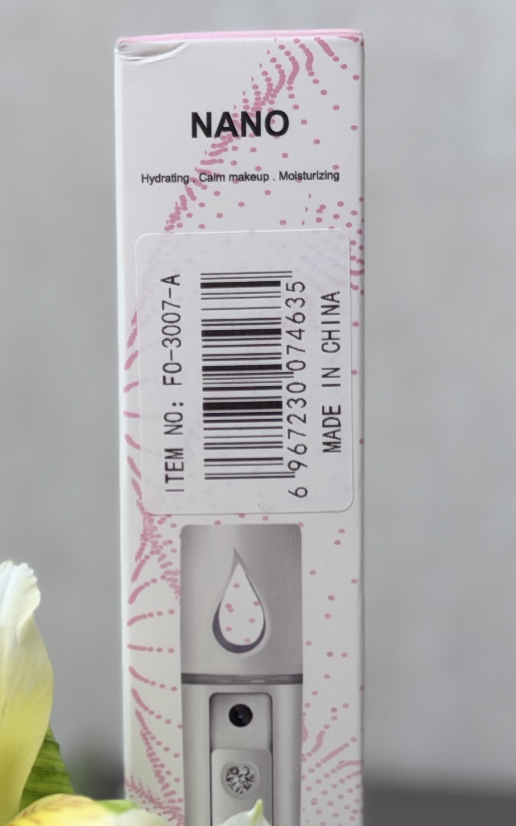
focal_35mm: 109
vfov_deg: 19.0
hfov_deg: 12.0
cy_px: 564
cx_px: 133
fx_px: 2453
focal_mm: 6.76
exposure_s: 1/384
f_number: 1.78
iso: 64
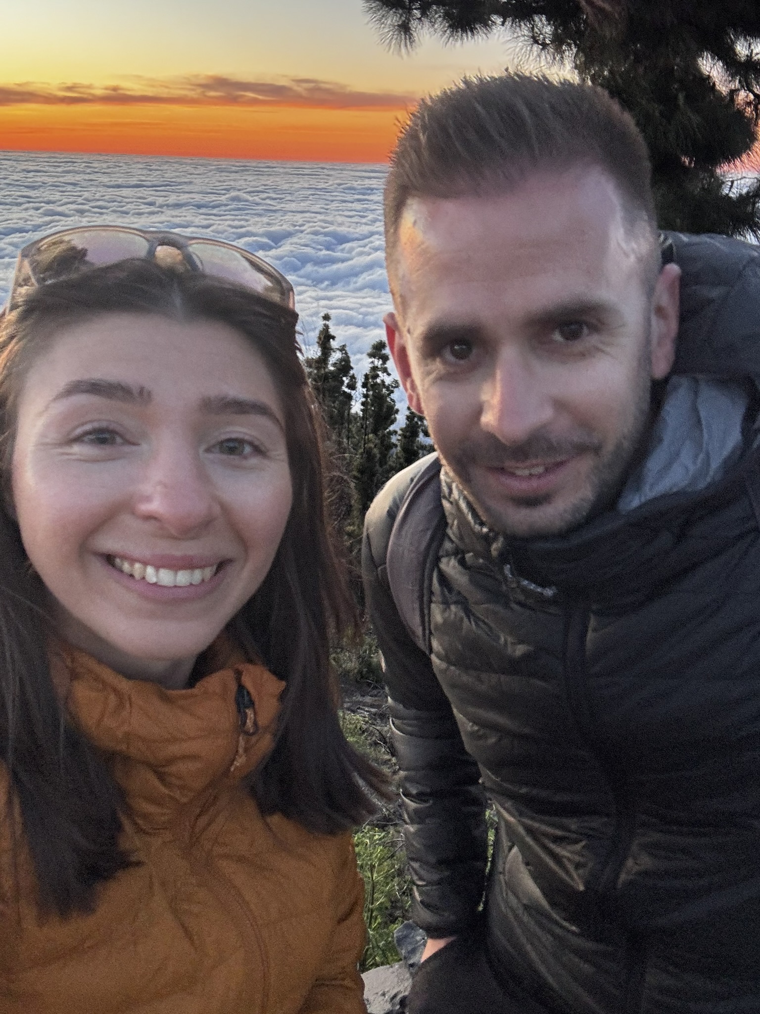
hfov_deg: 46.8
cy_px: 507
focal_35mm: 30
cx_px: 380
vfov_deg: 60.0
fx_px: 878
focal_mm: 2.69
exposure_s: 1/63
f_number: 1.9
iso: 80
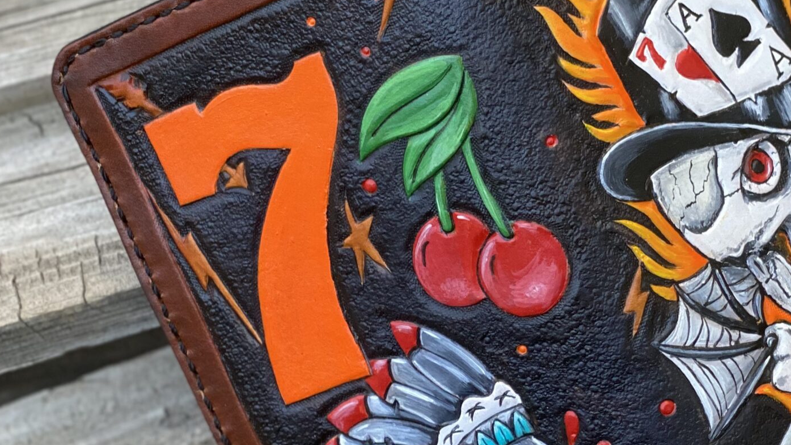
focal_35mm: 104
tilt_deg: -58.7
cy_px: 266
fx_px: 2181
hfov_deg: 20.3
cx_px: 640
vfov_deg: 11.6
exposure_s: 1/122
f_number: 2
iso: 80
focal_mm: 6
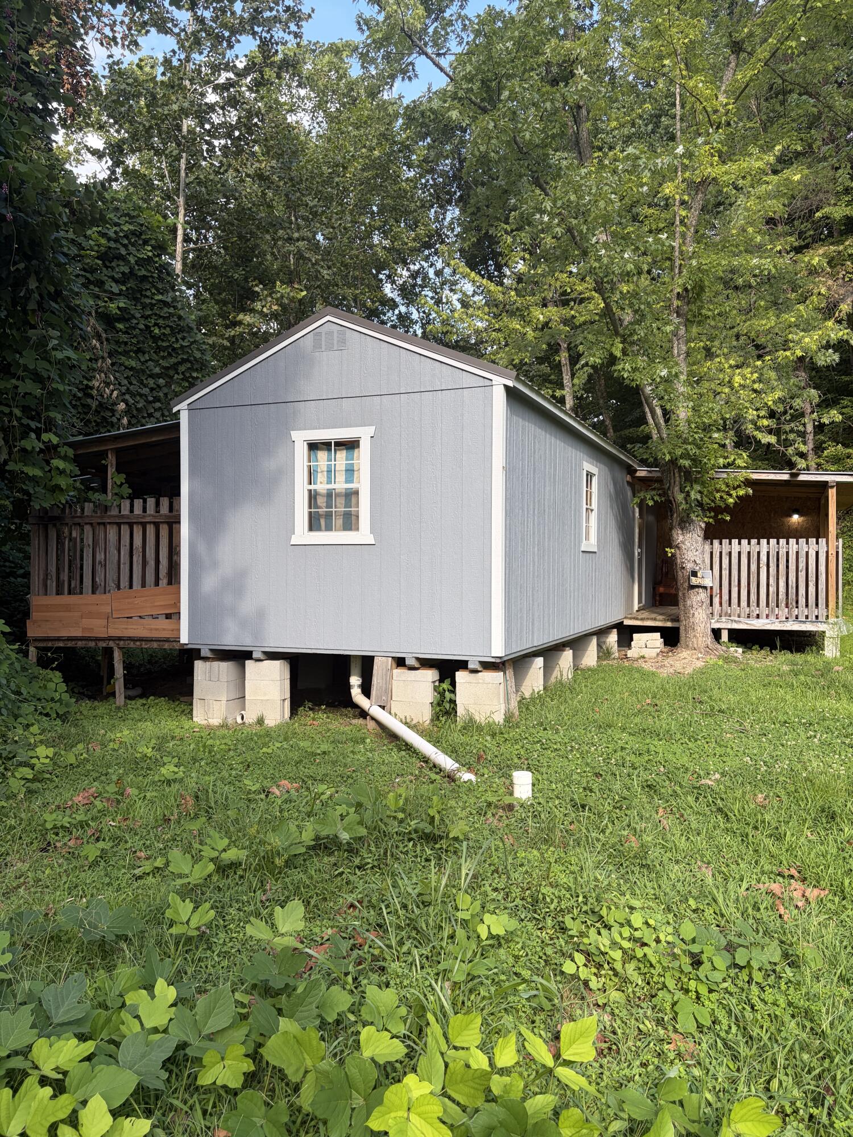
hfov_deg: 53.1
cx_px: 426
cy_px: 568
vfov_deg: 67.3
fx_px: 854
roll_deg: -0.2
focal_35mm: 26
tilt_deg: +0.7
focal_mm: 5.96
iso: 50
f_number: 1.6
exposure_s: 1/414
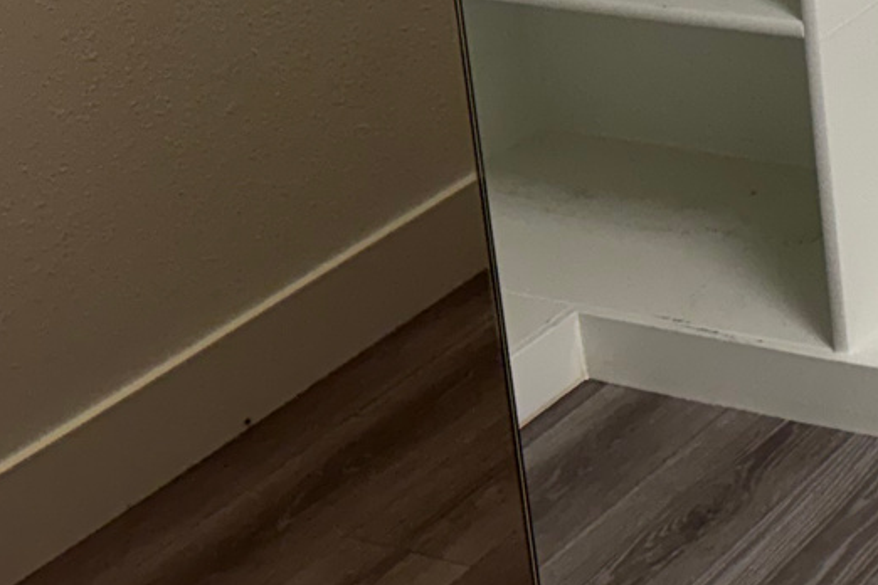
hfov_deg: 17.7
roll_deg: +2.7
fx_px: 2390
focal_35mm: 98
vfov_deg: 12.7
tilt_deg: -12.7
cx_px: 1462
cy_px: -457
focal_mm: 6.76
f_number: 1.78
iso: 125
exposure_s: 1/120
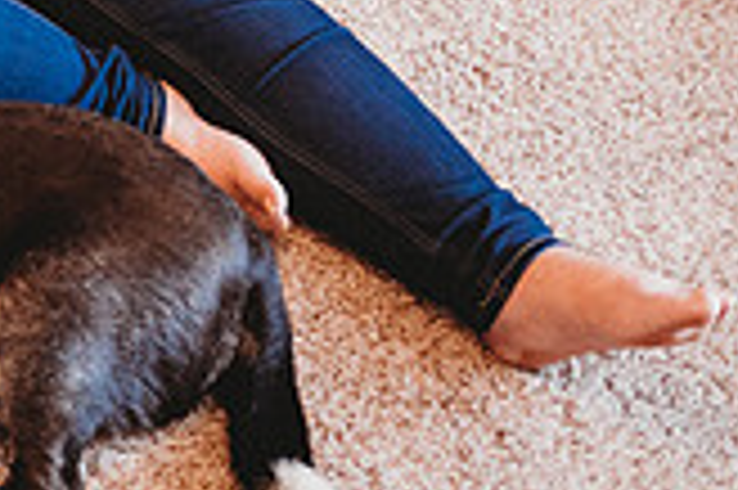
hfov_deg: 19.8
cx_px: -454
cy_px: -285
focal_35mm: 85
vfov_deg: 14.7
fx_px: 1741
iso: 800
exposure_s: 1/160
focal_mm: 24
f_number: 2.2
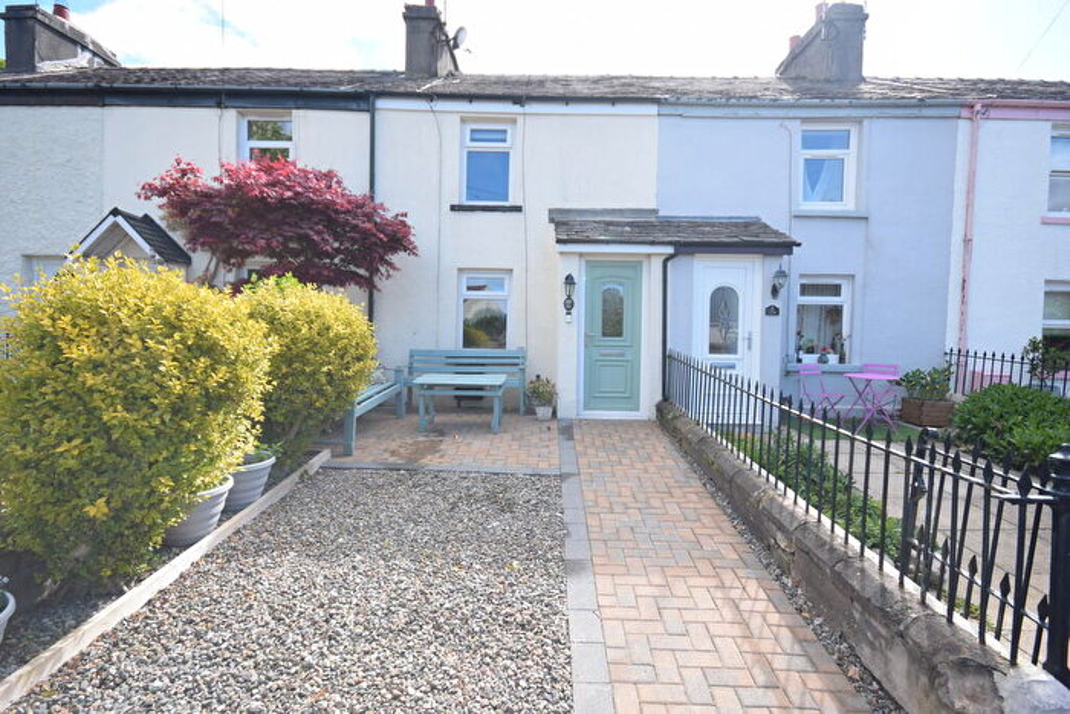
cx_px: 535
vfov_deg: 69.7
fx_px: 513
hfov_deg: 92.4
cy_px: 357
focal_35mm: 17
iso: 360
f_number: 8
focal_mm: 11.5
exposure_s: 1/250
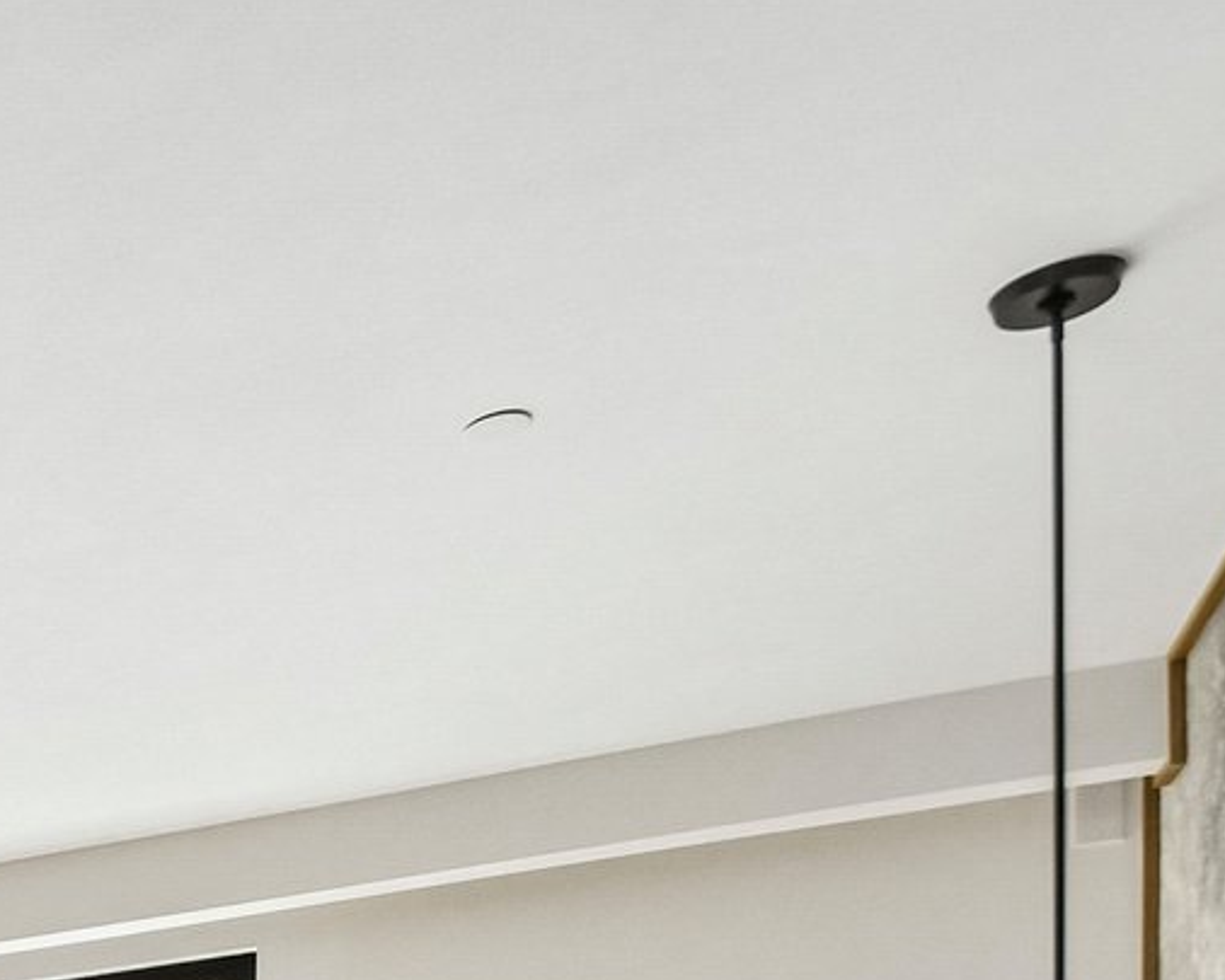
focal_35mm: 57
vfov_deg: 21.8
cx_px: -809
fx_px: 2067
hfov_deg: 23.2
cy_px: 1504
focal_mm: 10
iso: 400
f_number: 8
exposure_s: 1/30
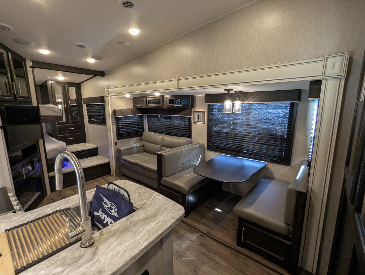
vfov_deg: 78.2
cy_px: 138
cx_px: 182
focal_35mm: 16
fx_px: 169
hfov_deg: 94.4
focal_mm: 2.35
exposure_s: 1/45.8
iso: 258
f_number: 2.2
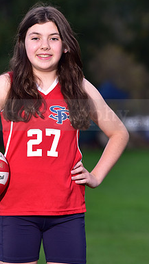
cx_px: 39
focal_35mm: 252
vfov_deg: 8.6
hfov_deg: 4.8
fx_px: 1771
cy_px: 109
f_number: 4.5
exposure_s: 1/200
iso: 640
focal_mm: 160
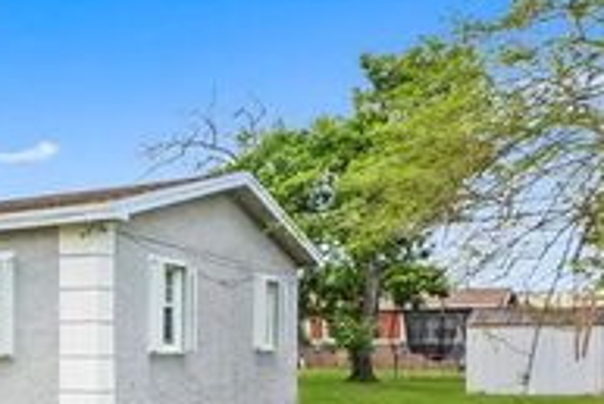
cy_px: 344
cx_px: -241
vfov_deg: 25.0
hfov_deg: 28.4
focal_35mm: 53
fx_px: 890
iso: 100
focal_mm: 16
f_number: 5
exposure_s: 1/60
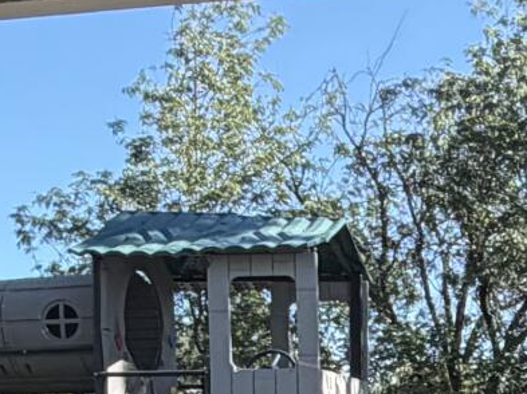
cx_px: 504
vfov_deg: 12.9
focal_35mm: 107
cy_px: 635
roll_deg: +1.5
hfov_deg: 18.0
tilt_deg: -7.7
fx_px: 1627
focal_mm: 2.22
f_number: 2.2
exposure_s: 1/770
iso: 32
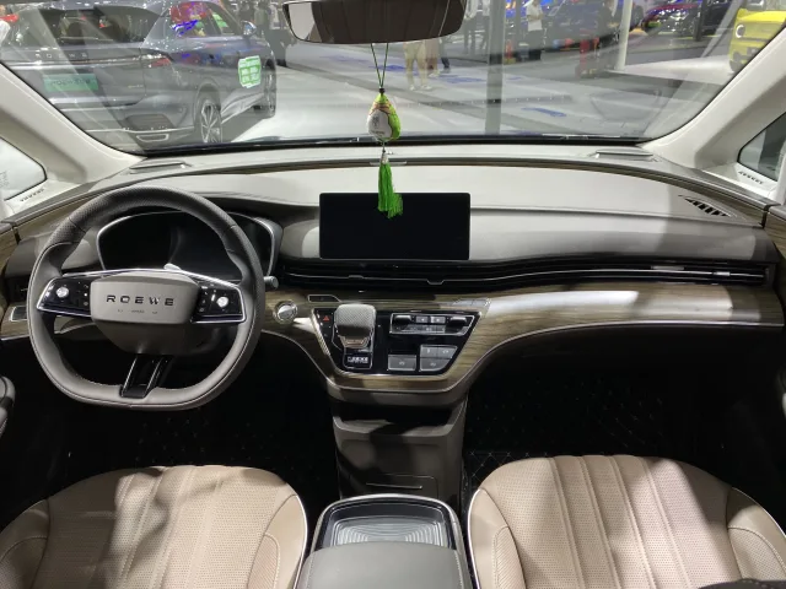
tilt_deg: -26.3
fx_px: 590
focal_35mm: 26
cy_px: 294
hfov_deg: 67.3
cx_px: 393
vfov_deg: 53.1
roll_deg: +1.3
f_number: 1.8
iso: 100
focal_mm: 4.25
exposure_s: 1/121
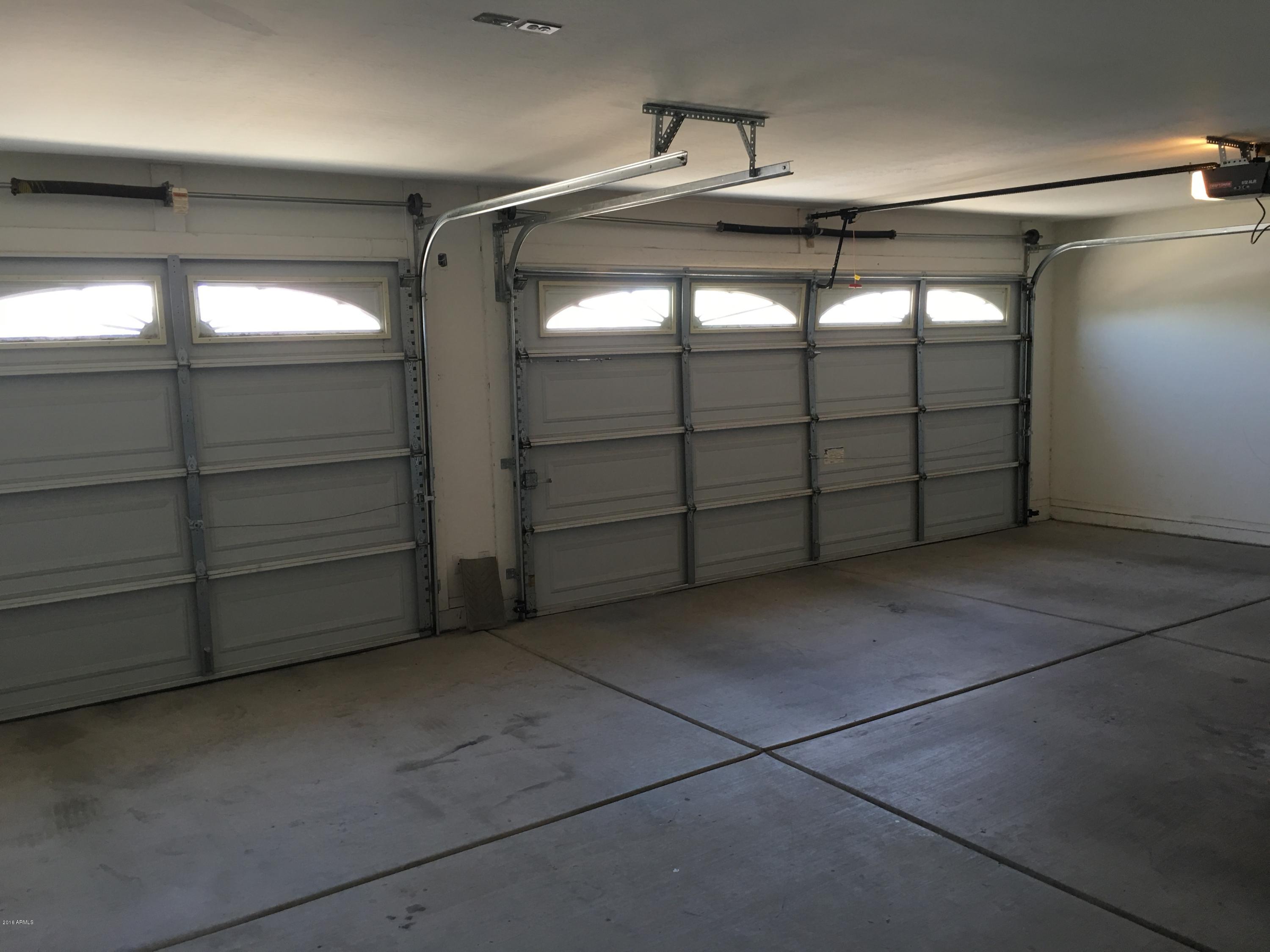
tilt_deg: -5.4
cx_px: 635
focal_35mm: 29
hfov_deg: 61.7
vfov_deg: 48.2
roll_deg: +1.0
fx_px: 1064
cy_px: 476
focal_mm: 4.15
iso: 25
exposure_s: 1/15
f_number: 2.2
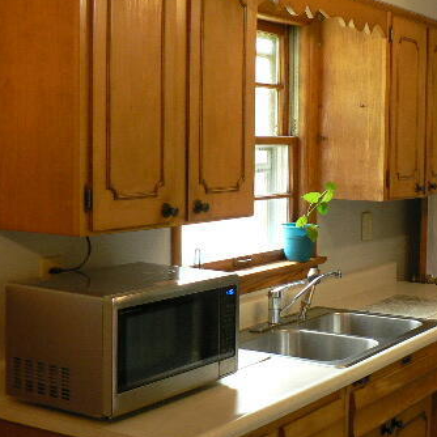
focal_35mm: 61
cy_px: 211
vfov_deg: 28.2
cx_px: 373
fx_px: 871
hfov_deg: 27.4
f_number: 2.8
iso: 200
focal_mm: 6
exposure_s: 1/25
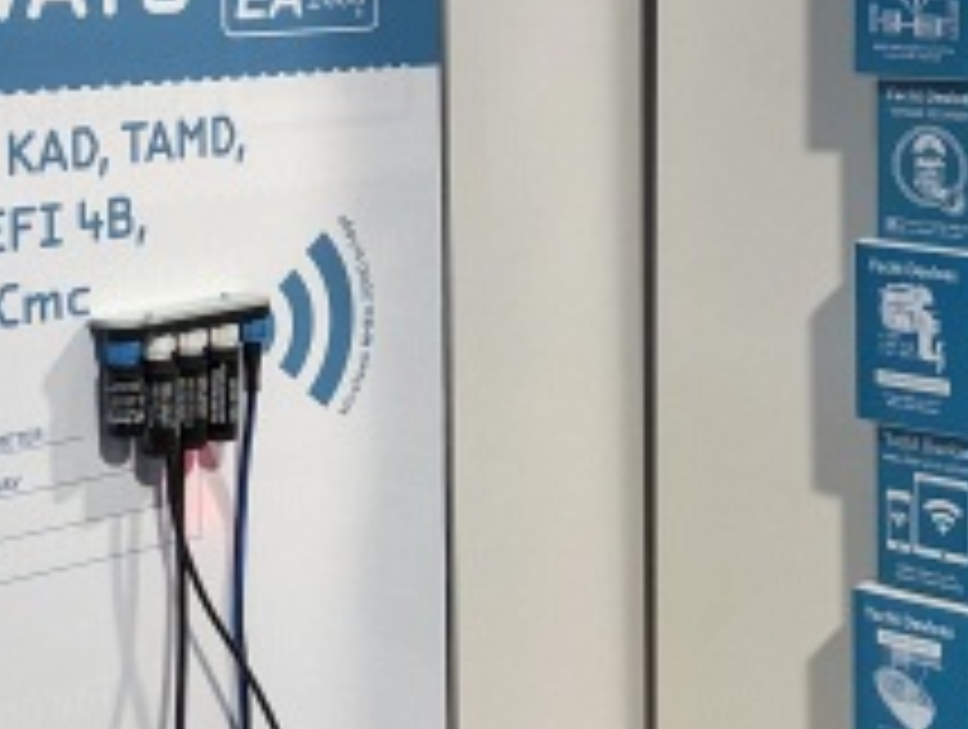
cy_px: 295
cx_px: 473
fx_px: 2549
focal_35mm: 91
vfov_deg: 16.3
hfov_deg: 21.5
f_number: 1.8
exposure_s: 1/100
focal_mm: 4
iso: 40
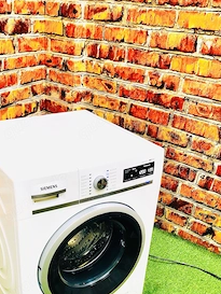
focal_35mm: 41
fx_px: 349
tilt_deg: -31.2
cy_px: 213
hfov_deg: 34.8
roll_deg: -1.6
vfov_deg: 44.5
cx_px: 74
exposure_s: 1/17
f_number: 1.8
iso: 64
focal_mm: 3.99
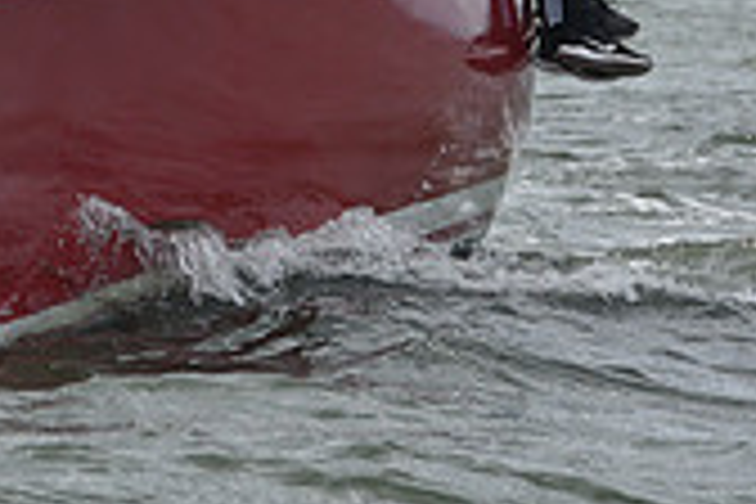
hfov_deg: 3.0
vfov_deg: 2.0
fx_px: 14489
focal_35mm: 690
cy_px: -232
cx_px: 27
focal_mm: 200
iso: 250
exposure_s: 1/800
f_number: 10
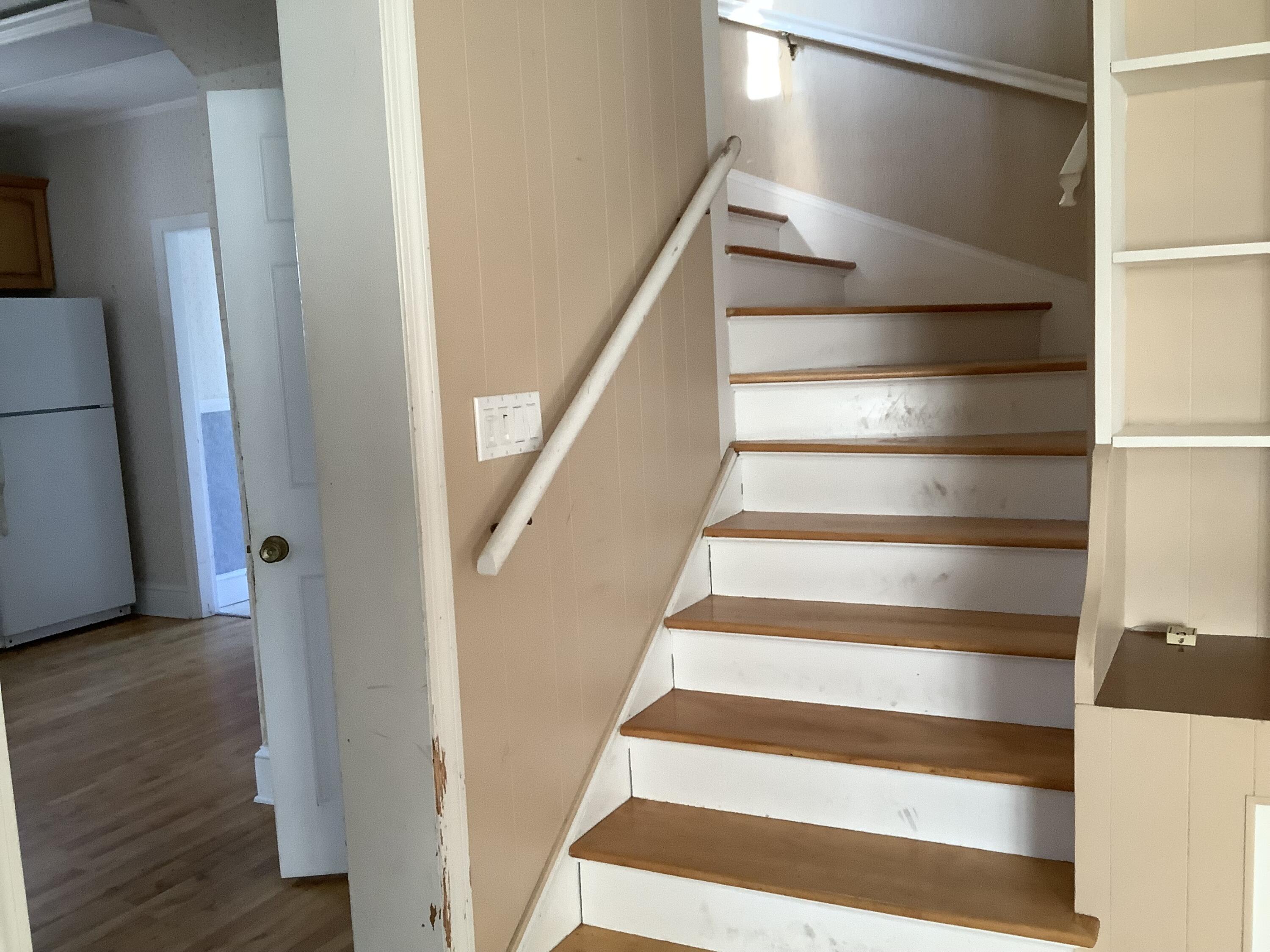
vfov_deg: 45.4
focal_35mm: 31
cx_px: 635
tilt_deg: -8.0
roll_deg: +2.0
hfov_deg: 58.4
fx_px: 1137
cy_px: 476
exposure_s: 1/60
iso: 200
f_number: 2.4
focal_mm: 3.3
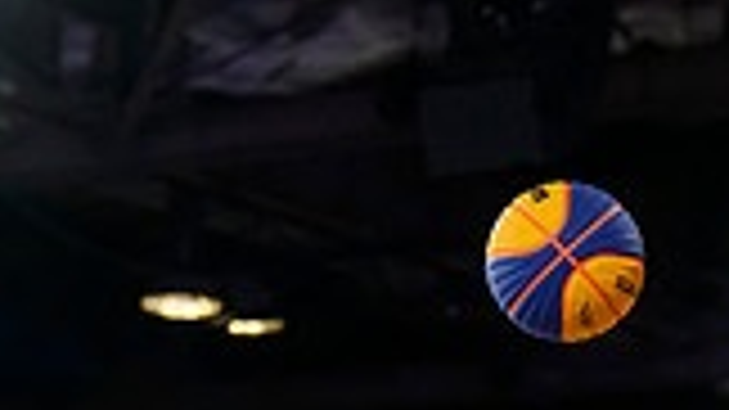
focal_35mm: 305
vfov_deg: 3.9
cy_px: 1009
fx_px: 5894
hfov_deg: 7.1
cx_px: 611
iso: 2500
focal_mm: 70
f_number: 3.2
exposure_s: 1/1600
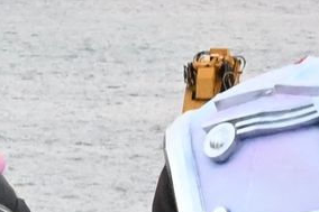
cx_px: 12
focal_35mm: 648
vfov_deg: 2.1
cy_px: 360
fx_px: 5738
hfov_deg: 3.2
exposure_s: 1/100
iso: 2000
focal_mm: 120
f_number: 10
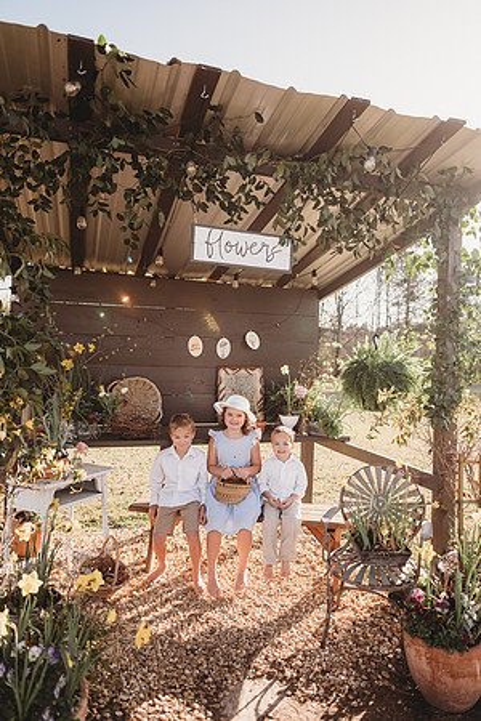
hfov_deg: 53.1
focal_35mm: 24
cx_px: 240
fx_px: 481
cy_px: 360
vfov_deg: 73.7
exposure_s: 1/1250
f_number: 2.5
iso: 100
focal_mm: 24
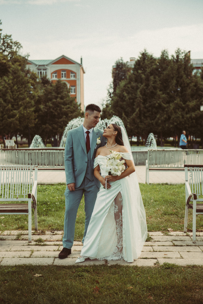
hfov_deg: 24.2
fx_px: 473
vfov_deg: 35.6
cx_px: 102
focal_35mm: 56
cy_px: 152
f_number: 2.8
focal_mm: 56
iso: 200
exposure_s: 1/2500
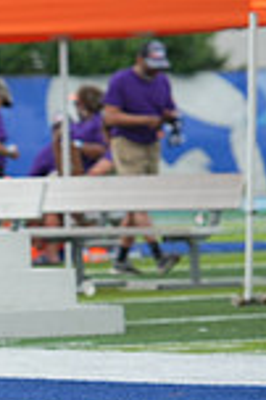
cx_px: -437
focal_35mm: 839
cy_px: 167
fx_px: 9319
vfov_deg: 2.5
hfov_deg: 1.6
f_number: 5.6
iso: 400
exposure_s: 1/1250
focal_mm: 220
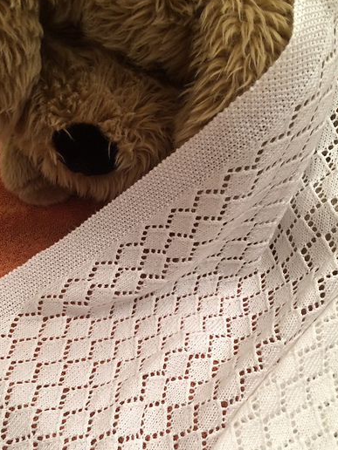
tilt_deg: -54.7
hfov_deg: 39.5
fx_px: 469
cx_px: 136
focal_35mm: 36
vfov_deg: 50.9
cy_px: 275
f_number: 2.2
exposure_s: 1/30
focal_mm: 4.15
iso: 80
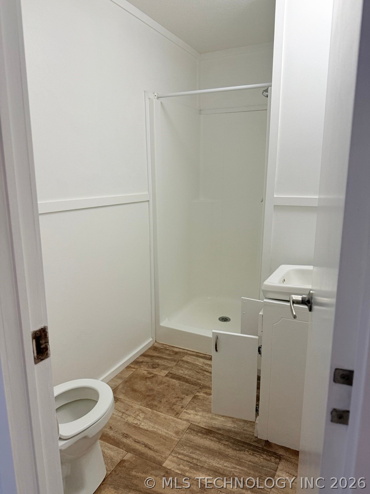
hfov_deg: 56.8
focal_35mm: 24
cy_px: 247
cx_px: 185
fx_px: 342
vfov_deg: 71.6
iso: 125
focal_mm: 6.76
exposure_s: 1/120
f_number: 1.78
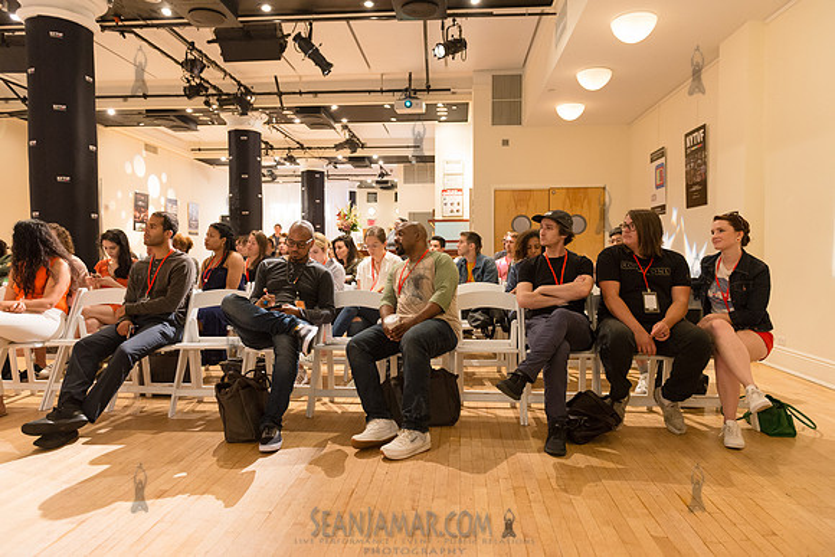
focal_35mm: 24
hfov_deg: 73.7
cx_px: 418
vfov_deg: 53.2
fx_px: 557
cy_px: 278
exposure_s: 1/60
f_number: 4
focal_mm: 24
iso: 2500
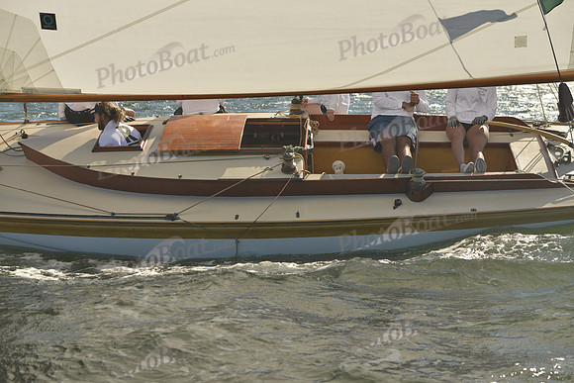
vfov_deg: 19.5
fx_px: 1116
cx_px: 287
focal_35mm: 70
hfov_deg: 28.8
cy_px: 192
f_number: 6.3
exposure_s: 1/1250
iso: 400
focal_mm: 70
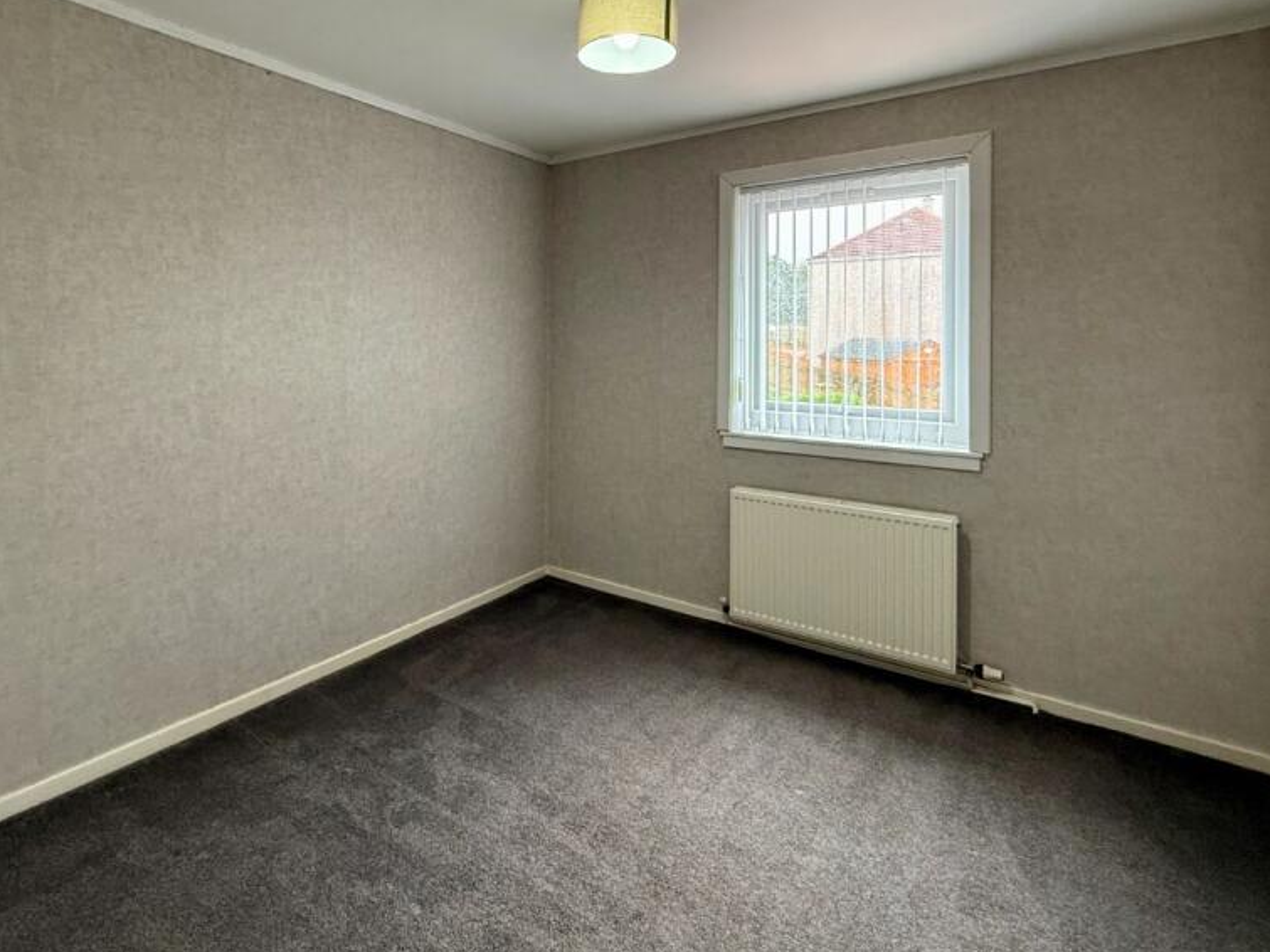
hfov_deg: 84.0
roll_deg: -0.9
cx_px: 533
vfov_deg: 67.3
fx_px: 697
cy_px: 341
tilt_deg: +0.0
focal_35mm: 19
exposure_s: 1/100
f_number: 2.2
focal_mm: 2.22
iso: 320
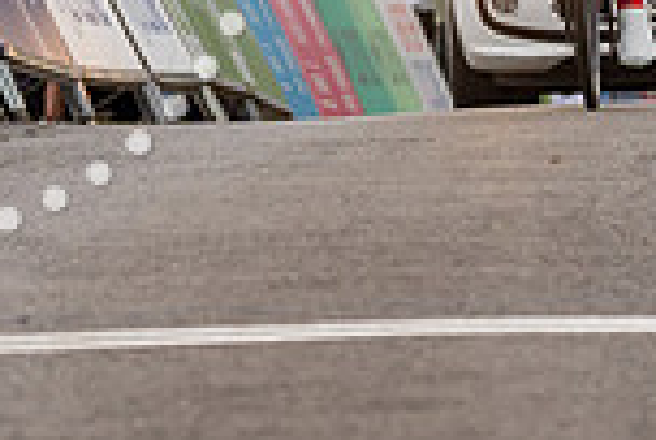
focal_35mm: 691
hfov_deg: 3.0
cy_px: -244
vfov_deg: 2.0
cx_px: 585
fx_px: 12616
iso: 500
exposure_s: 1/1000
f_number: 3.5
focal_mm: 119
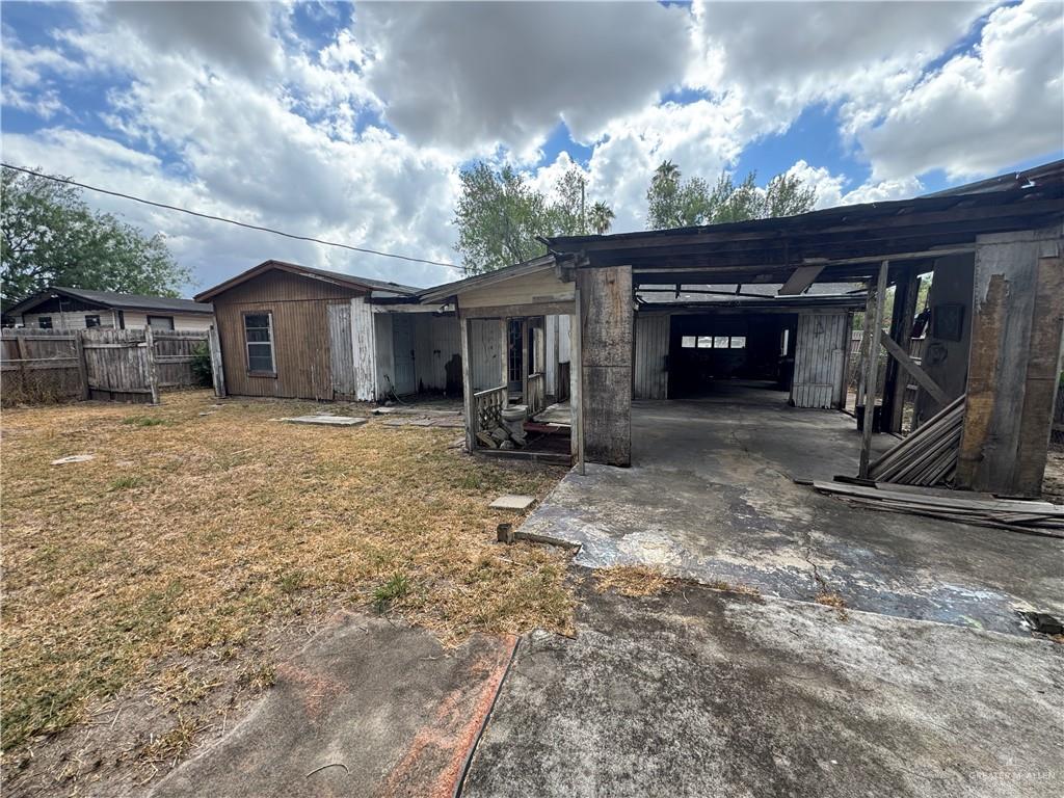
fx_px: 430
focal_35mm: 14
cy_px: 399
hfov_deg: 102.1
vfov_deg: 85.7
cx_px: 532
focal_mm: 2.22
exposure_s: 1/346
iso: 40
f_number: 2.2
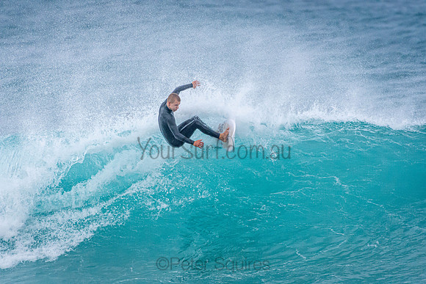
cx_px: 213
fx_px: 8877
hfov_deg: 2.7
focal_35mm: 750
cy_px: 142
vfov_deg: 1.8
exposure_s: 1/4000
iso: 2200
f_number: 5.6
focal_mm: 500
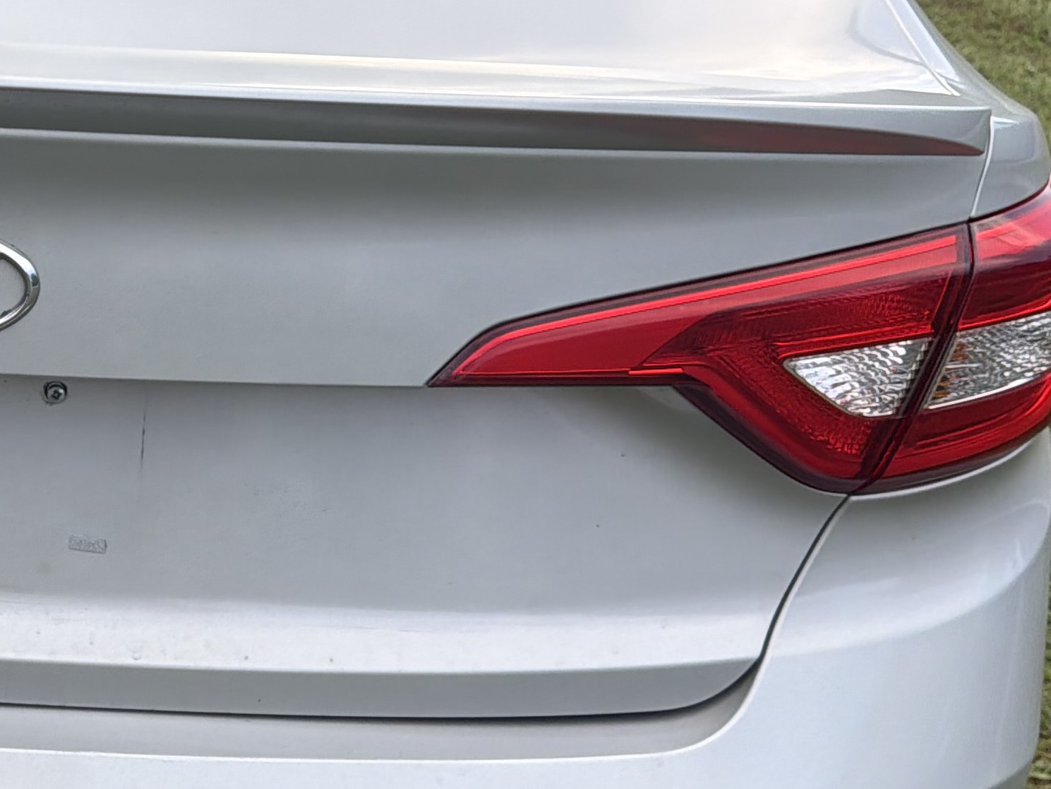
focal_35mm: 65
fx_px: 1974
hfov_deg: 27.6
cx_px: -61
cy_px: 432
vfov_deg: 22.6
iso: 80
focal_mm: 6.76
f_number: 1.78
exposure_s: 1/1385
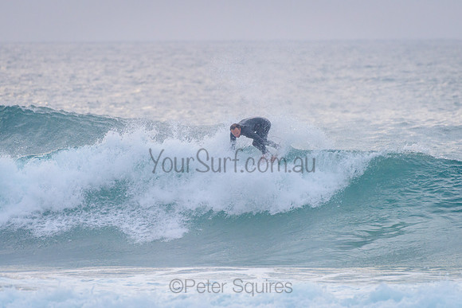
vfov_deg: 2.2
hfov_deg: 3.4
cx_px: 224
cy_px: 151
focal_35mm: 613
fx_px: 7870
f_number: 5.6
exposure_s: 1/1250
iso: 500
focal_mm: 500
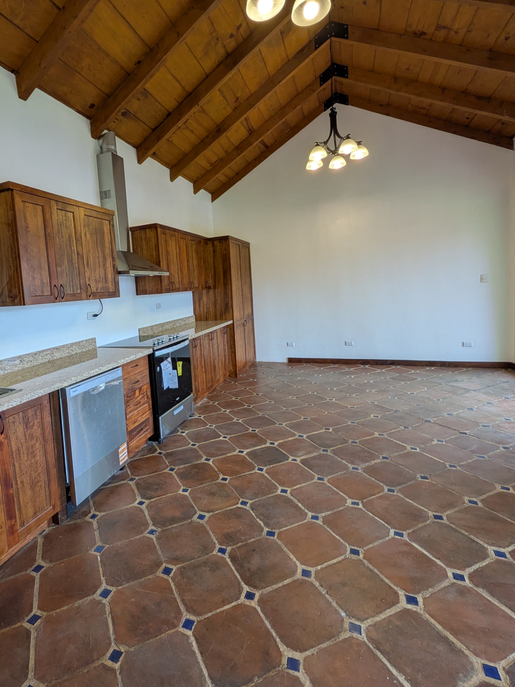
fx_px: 357
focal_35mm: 18
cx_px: 192
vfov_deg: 87.6
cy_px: 316
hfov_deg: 70.4
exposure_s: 1/120
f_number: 2.2
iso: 53
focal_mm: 1.85
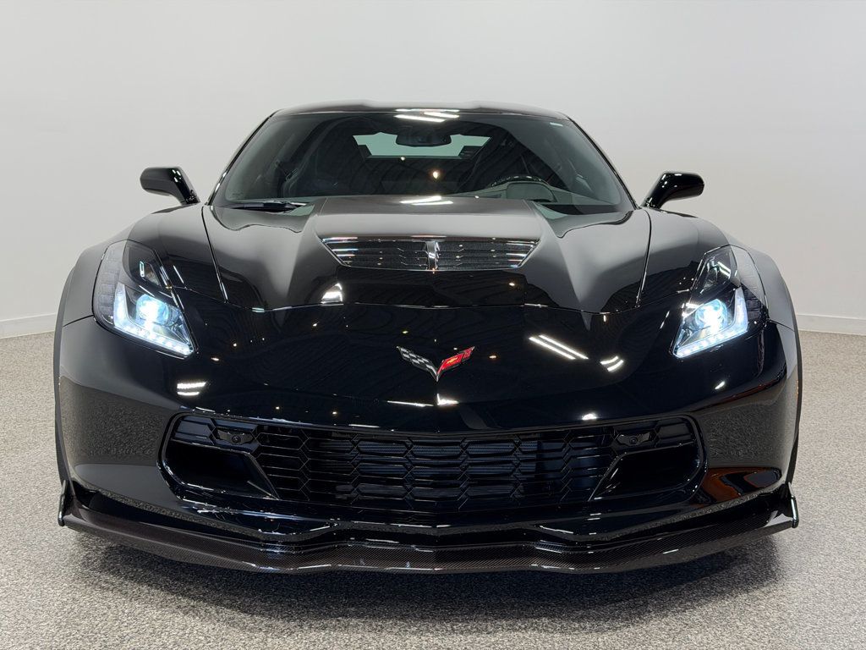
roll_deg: -0.8
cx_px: 433
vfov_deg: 30.3
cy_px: 325
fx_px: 1201
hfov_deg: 39.7
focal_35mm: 48
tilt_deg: -8.0
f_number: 1.78
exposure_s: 1/120
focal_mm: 6.76
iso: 64
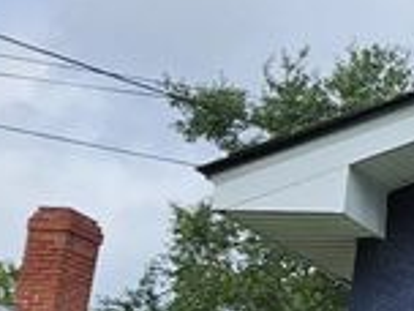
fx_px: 1854
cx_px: 1138
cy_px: 164
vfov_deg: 9.6
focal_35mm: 155
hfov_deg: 10.2
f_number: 1.8
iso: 25
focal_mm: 5.4
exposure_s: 1/2151
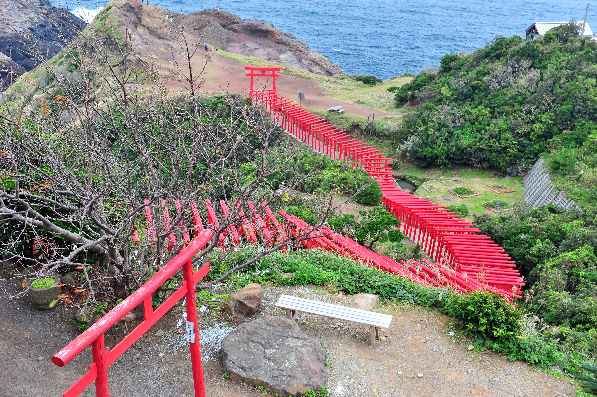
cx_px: 298
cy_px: 198
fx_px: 663
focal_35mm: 40
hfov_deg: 48.5
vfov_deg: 33.4
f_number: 7.1
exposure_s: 1/80
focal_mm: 40
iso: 500
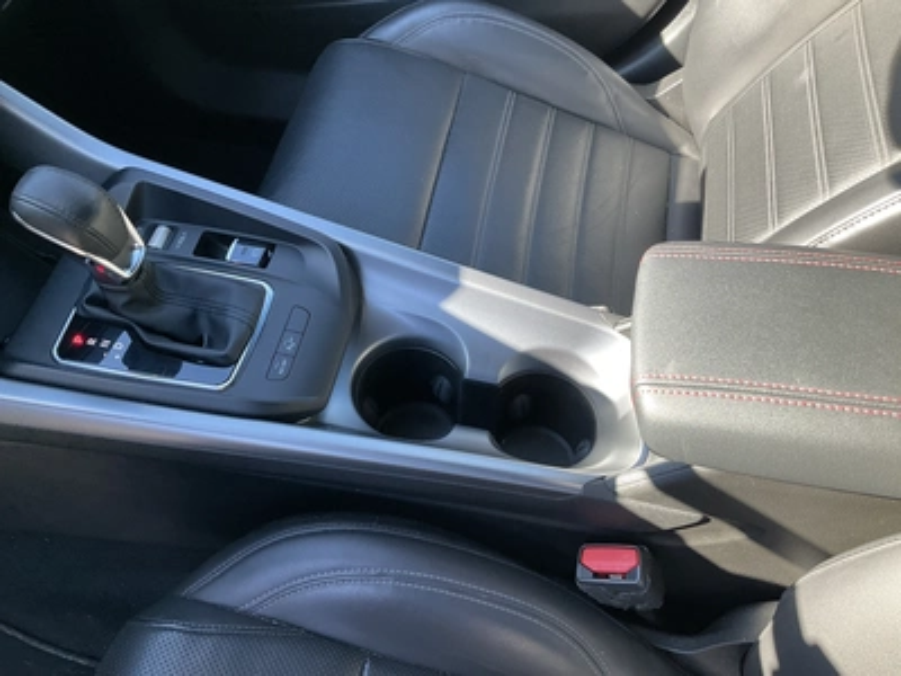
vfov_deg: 48.2
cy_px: 338
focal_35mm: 29
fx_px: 755
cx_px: 450
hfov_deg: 61.7
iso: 50
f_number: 1.8
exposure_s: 1/122
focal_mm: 3
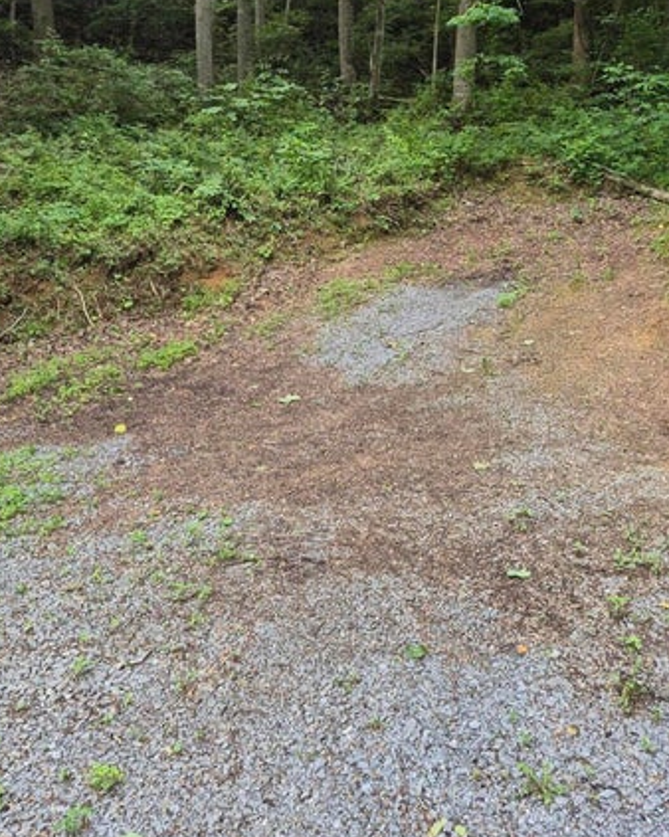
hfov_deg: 43.2
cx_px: 384
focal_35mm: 34
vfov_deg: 52.1
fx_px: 842
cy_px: 293
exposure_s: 1/180
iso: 200
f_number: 1.8
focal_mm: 5.4
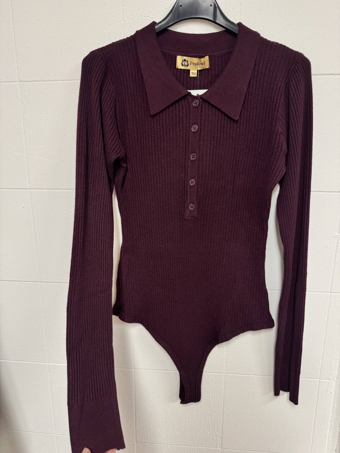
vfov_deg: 71.6
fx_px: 314
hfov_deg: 56.8
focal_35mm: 24
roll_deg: +0.5
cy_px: 226
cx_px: 170
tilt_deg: -13.4
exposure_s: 1/121
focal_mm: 6.76
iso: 200
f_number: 1.78
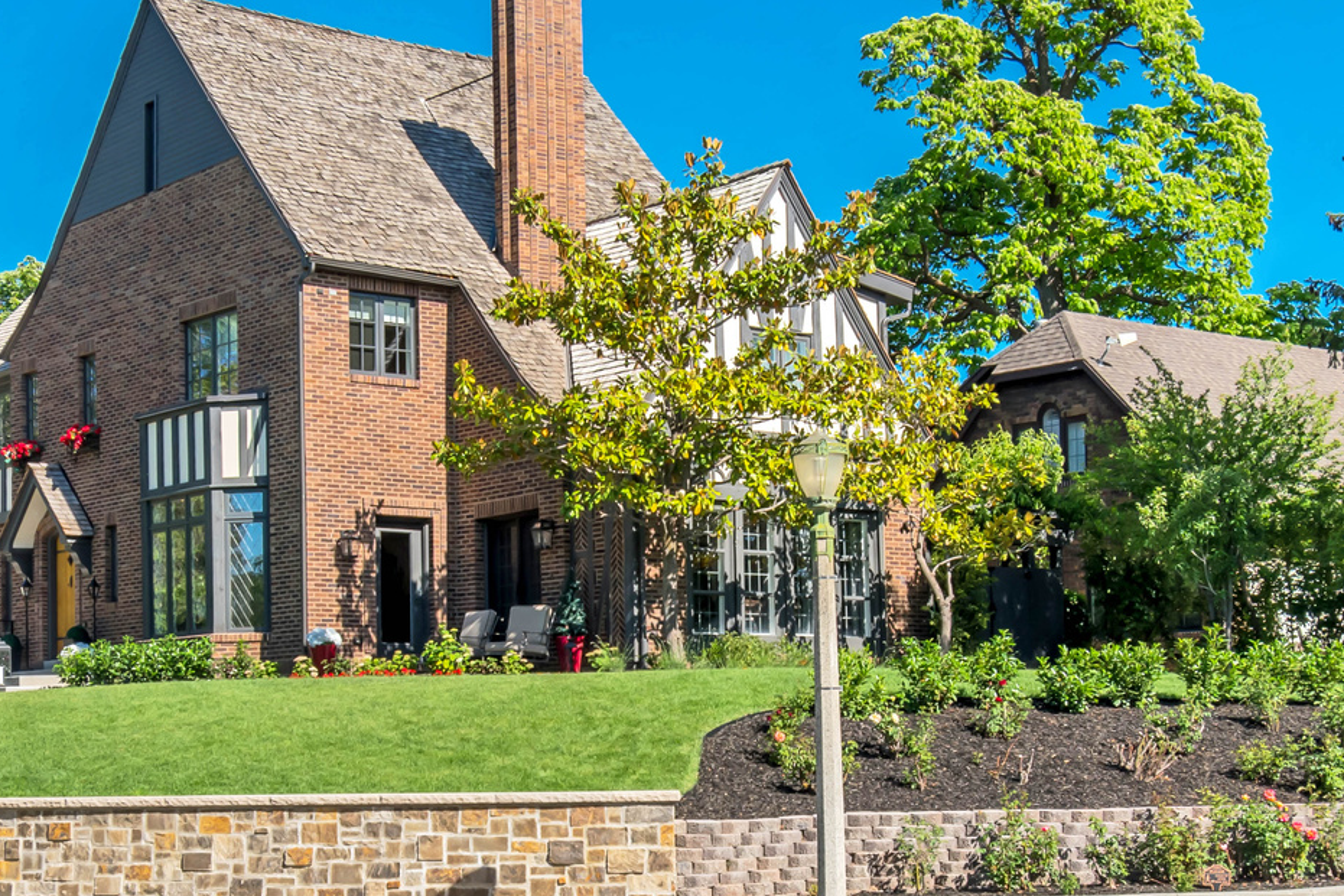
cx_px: 488
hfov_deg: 30.4
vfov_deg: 20.5
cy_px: 604
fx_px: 2464
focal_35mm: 66
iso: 100
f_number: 5.6
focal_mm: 20
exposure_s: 1/640
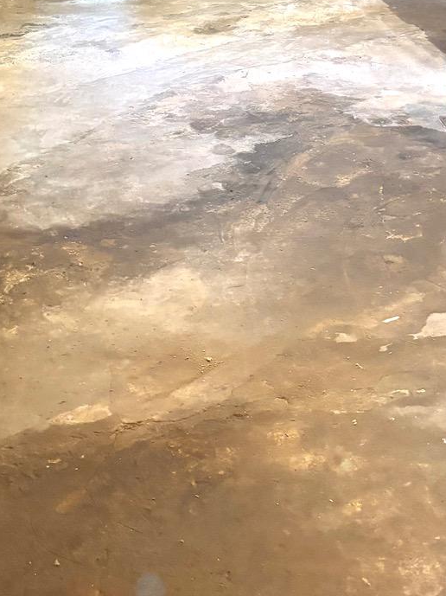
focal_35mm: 58
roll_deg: -1.0
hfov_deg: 25.1
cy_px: 70
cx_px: 274
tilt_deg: -17.6
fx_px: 997
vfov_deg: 31.8
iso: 400
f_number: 1.6
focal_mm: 5.96
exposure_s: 1/40
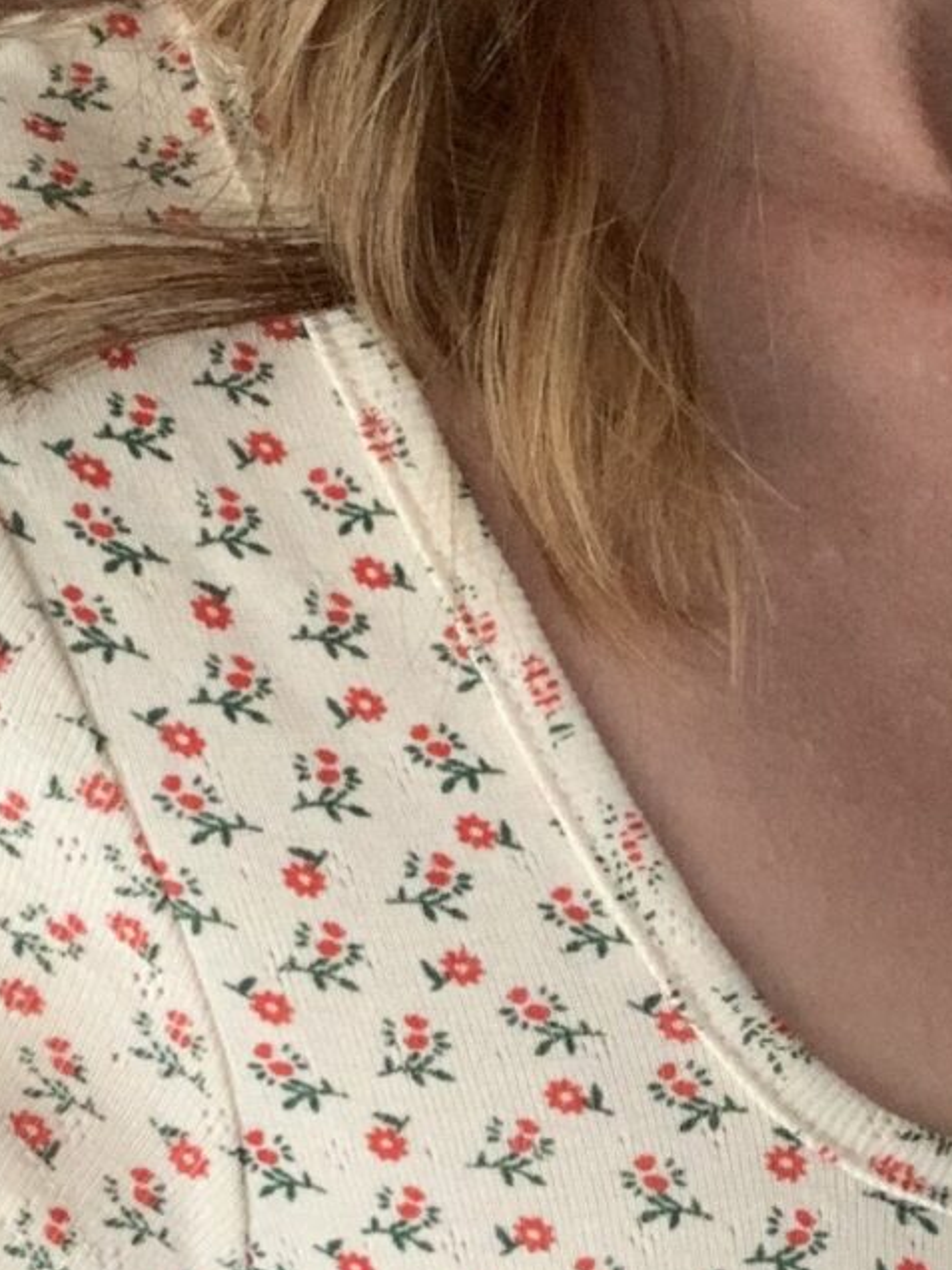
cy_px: 1106
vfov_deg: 18.8
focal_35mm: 103
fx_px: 3777
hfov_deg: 14.3
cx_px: 722
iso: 320
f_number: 2.2
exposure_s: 1/41
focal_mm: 2.87
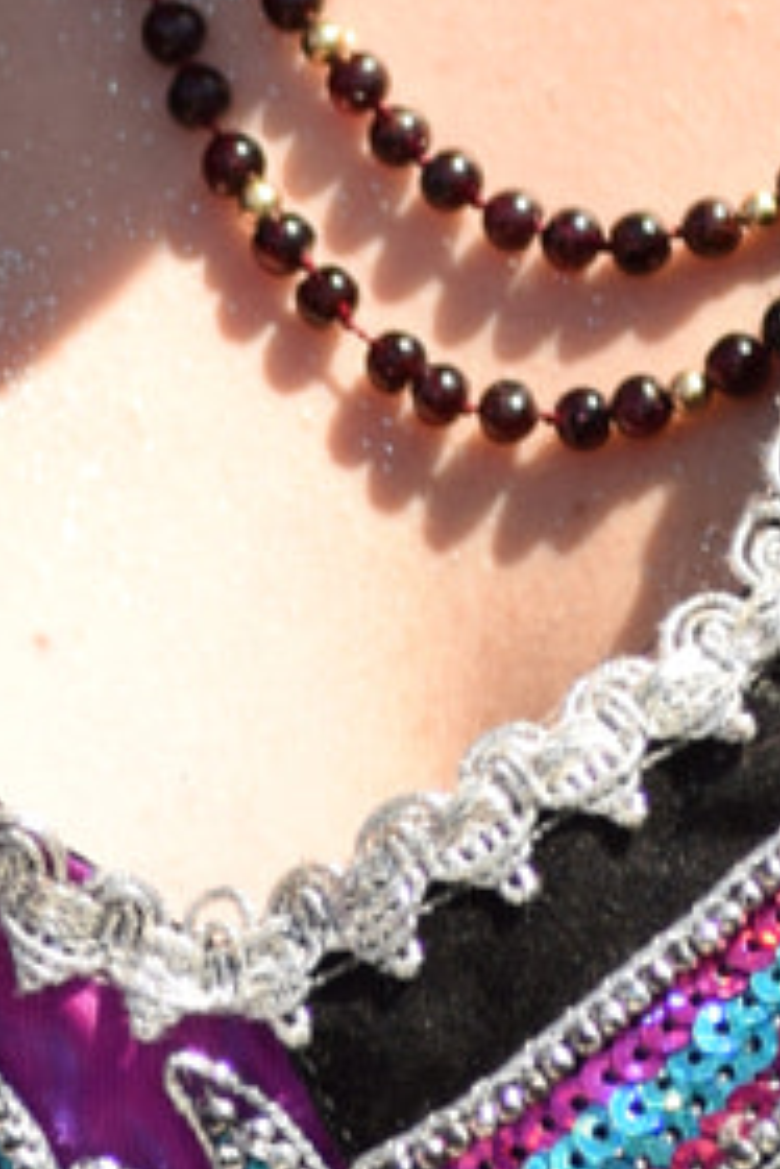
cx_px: 315
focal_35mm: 1198
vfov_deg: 1.7
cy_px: -1687
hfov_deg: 1.1
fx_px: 38884
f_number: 8
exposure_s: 1/640
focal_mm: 140
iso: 250
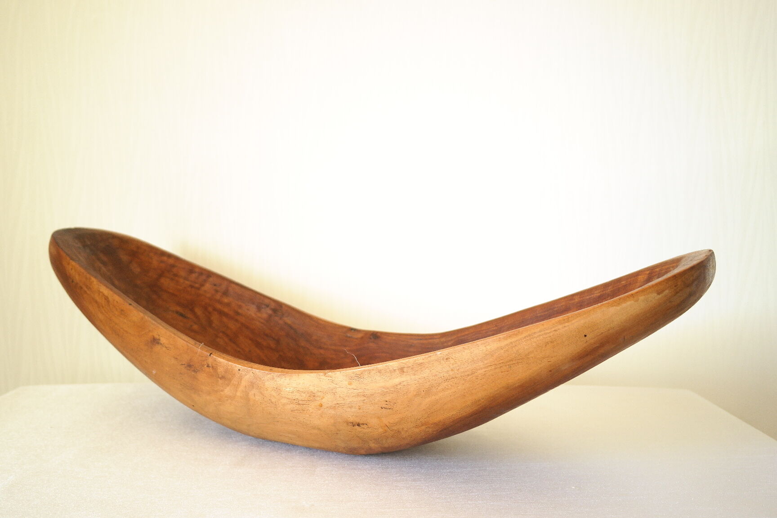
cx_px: 388
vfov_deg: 36.9
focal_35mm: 36
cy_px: 259
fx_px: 777
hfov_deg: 53.1
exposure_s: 1/30
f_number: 5.6
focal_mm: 24
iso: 400
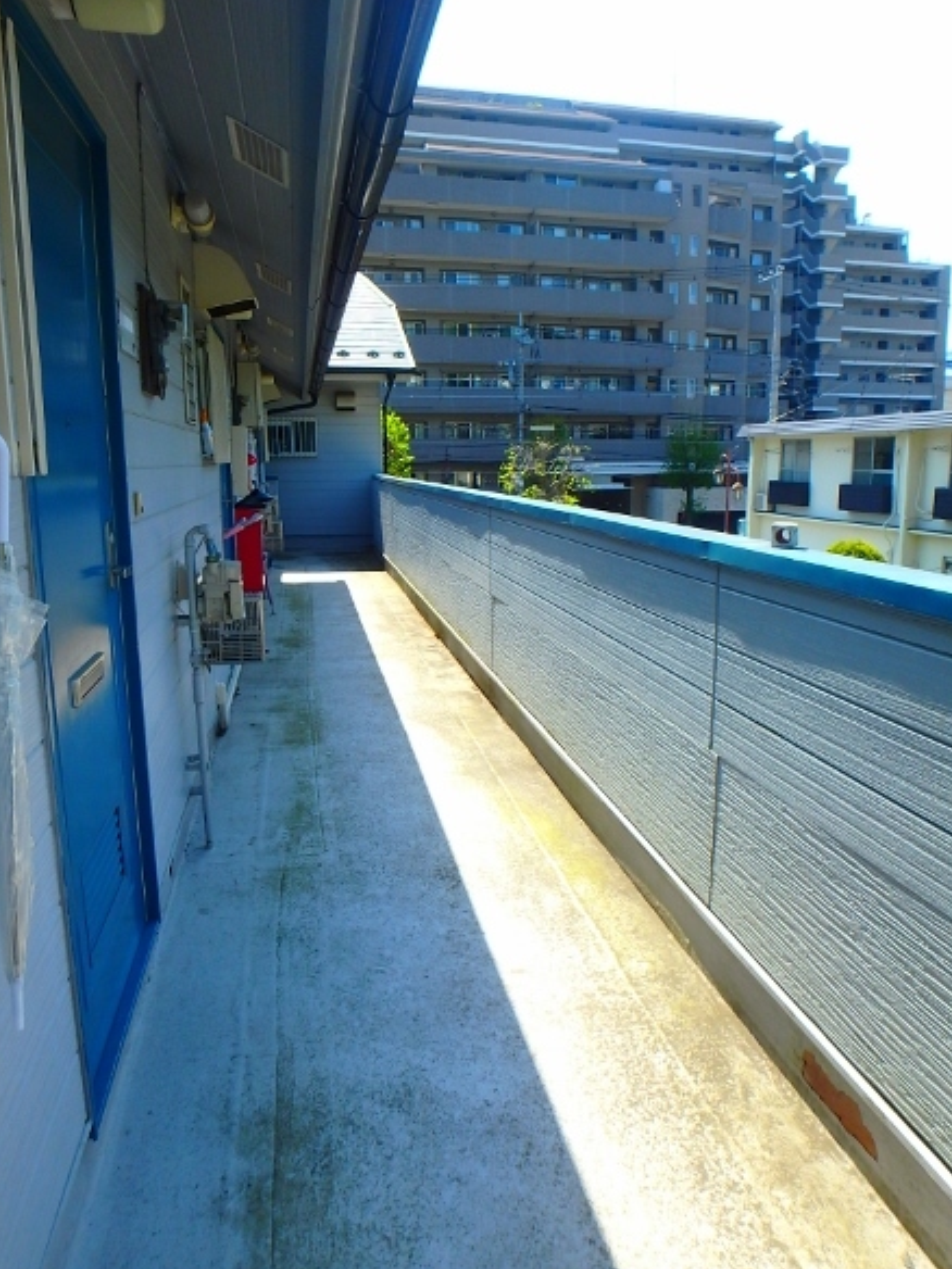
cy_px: 606
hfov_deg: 58.9
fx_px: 843
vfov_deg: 73.9
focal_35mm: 23
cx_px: 496
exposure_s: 1/500
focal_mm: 3.7
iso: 125
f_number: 3.5
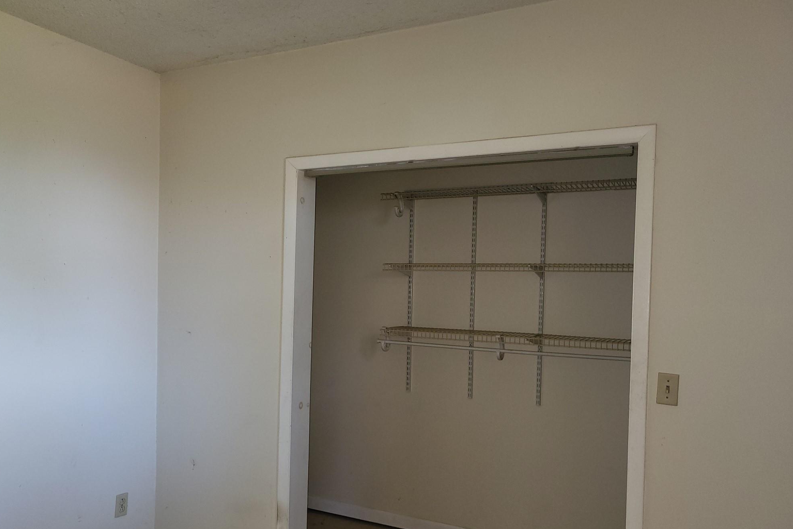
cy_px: 302
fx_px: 617
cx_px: 386
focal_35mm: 28
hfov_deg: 65.5
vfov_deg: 46.3
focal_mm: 5.4
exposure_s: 1/17.2
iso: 125
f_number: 1.8
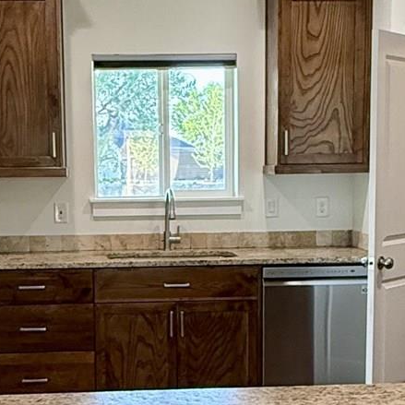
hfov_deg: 26.4
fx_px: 860
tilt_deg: -6.0
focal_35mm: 65
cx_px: 149
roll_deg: +0.7
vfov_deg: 26.3
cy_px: 288
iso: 320
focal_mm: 2.22
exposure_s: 1/120
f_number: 2.2
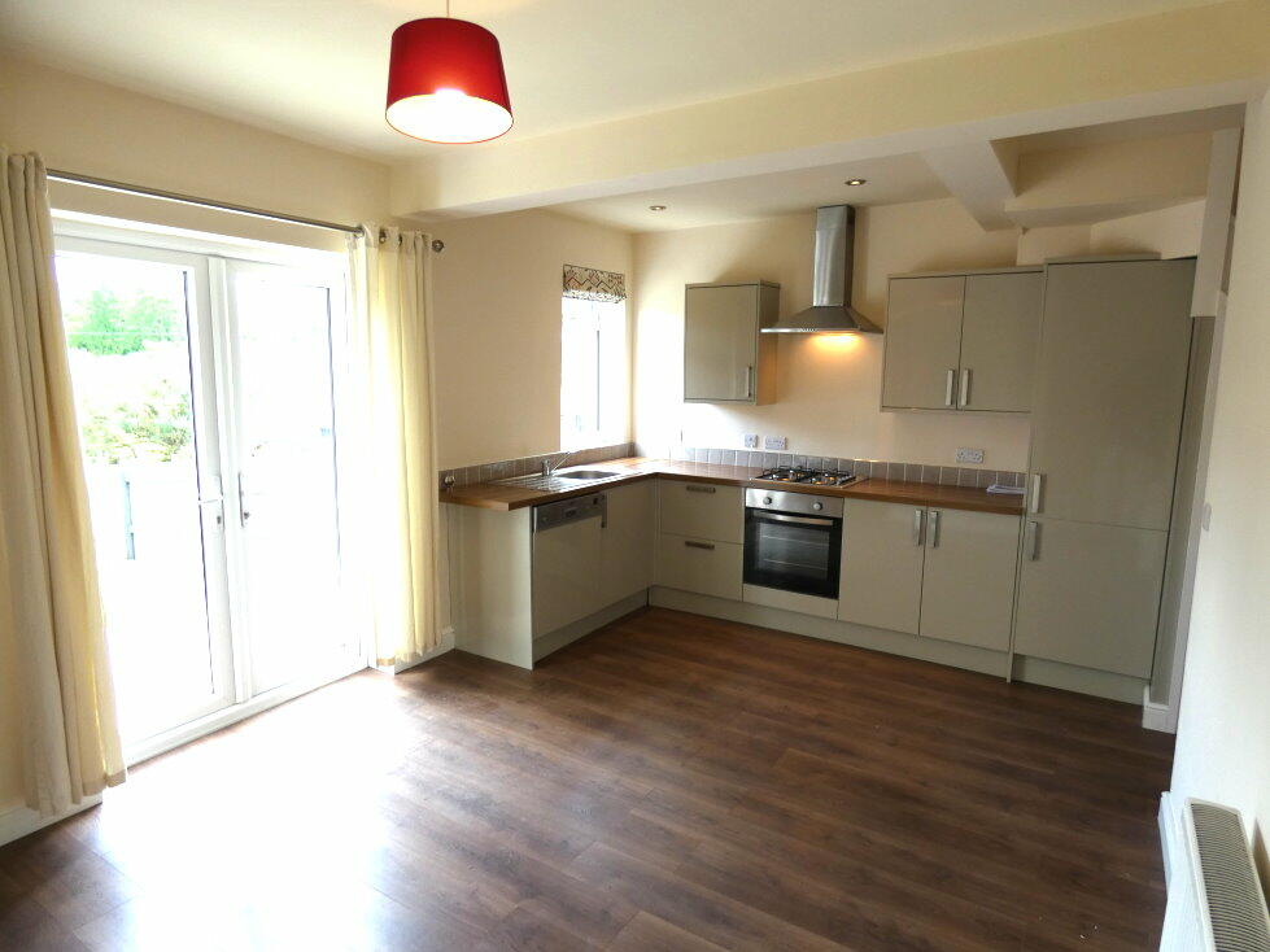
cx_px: 635
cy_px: 476
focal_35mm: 20
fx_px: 734
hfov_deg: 81.8
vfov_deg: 66.0
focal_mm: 3.6
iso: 80
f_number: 2.8
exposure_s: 1/60
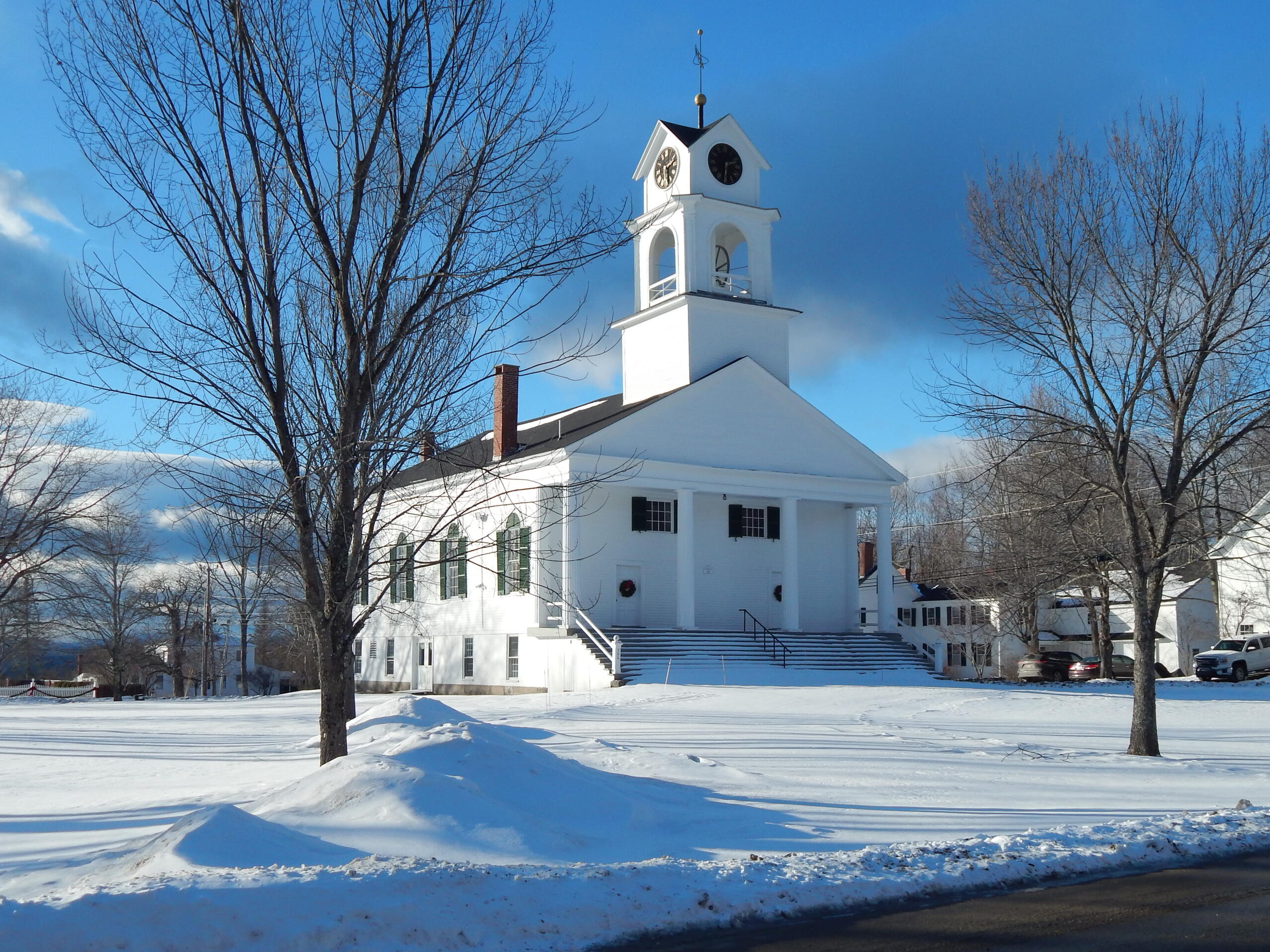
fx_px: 1504
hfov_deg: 45.7
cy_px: 537
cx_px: 689
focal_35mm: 41
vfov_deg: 35.1
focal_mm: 6.1
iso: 125
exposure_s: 1/400
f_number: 6.7
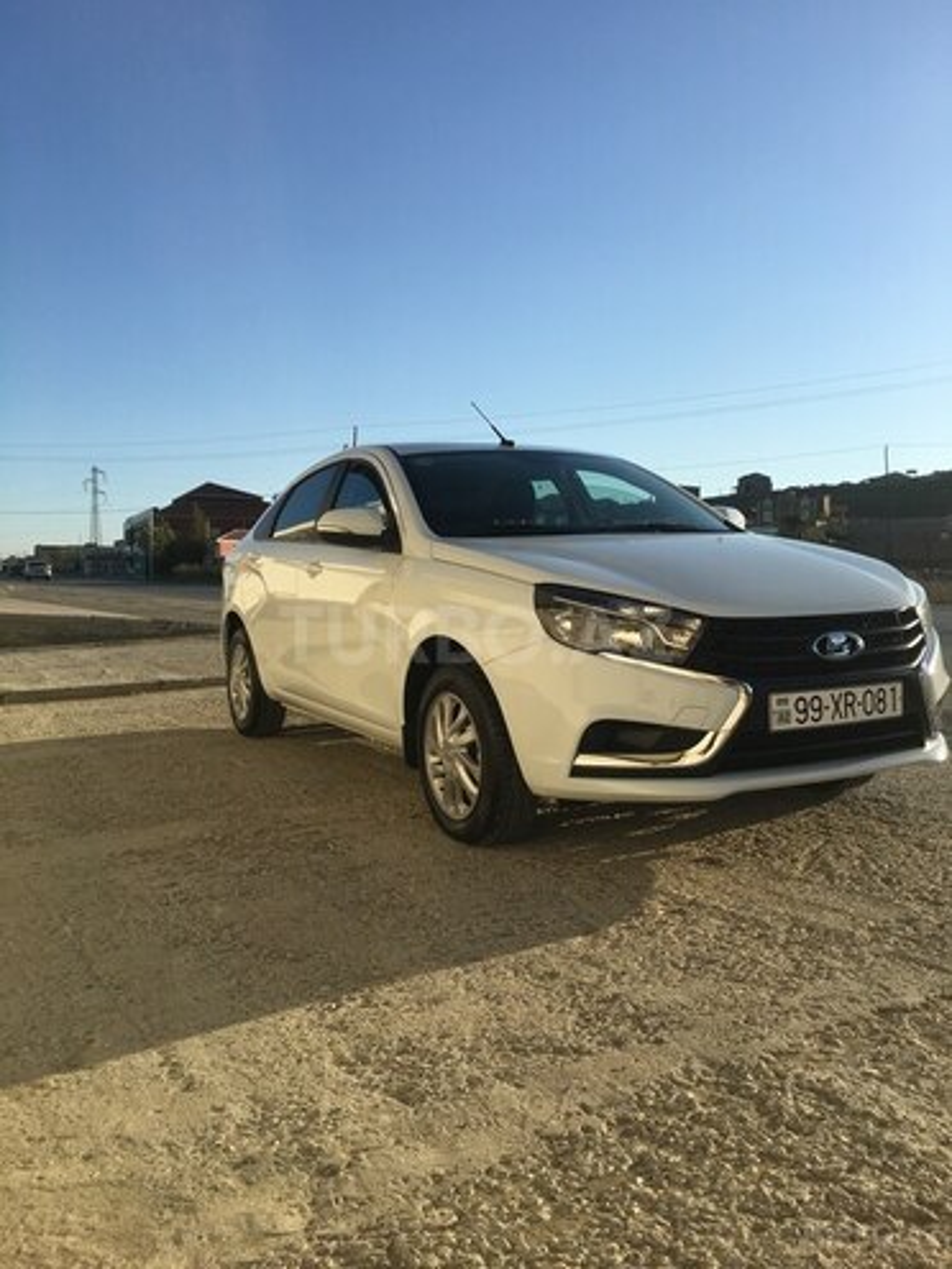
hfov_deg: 48.2
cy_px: 634
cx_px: 476
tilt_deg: -0.9
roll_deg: +0.0
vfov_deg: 61.7
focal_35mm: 29
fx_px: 1063
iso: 25
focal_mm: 4.15
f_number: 2.2
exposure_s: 1/1350
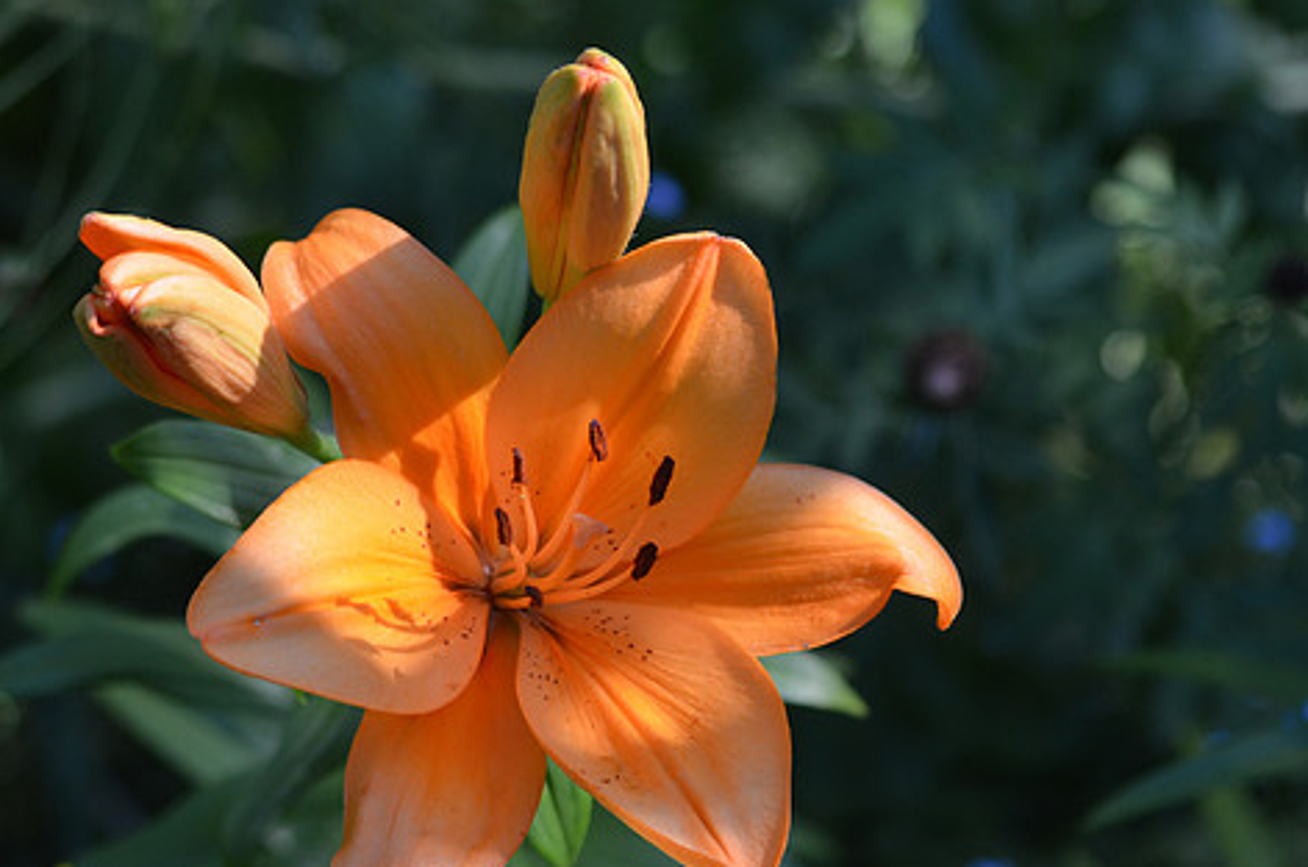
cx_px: 547
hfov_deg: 11.7
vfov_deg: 7.8
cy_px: 484
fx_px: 6368
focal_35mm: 176
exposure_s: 1/1000
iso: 560
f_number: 4
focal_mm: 95
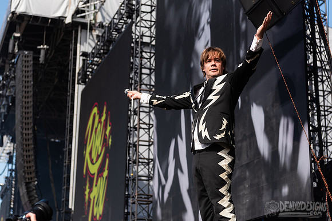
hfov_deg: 26.4
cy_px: 100
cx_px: 164
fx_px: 708
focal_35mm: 77
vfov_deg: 17.8
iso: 200
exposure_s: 1/2000
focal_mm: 70
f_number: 4
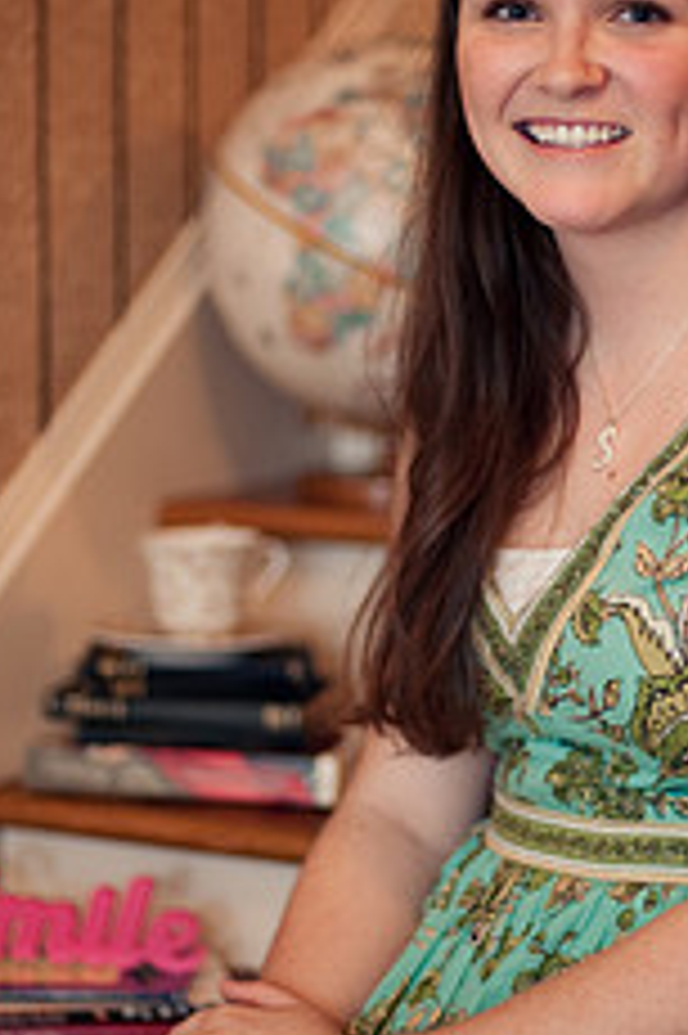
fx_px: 2813
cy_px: 536
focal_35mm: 98
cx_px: 393
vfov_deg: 20.8
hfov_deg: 13.9
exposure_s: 1/100
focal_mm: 50
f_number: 1.4
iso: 200
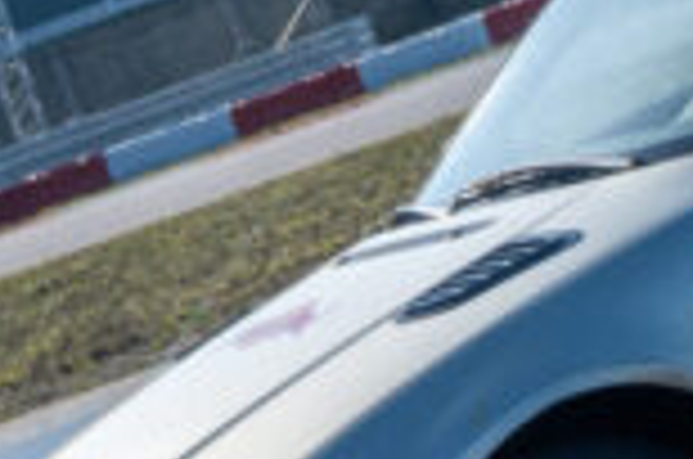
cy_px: -45
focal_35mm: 191
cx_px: 576
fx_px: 3674
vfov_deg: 7.1
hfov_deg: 10.7
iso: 160
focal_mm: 25.5
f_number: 3.8
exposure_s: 1/2500
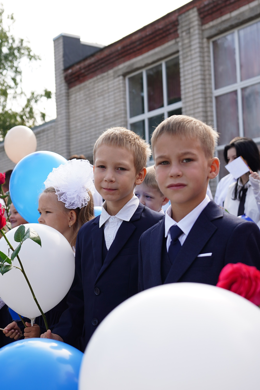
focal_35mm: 49
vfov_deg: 40.2
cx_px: 136
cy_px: 224
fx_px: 531
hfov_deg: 27.5
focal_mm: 27
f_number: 2.8
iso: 200
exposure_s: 1/1000
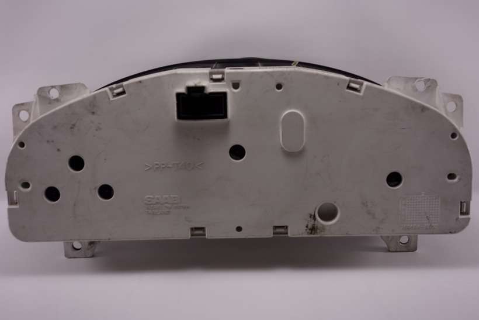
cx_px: 240
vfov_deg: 28.7
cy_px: 160
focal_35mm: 47
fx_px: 625
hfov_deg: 41.9
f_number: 3.5
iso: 125
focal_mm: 17.4
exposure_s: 1/100
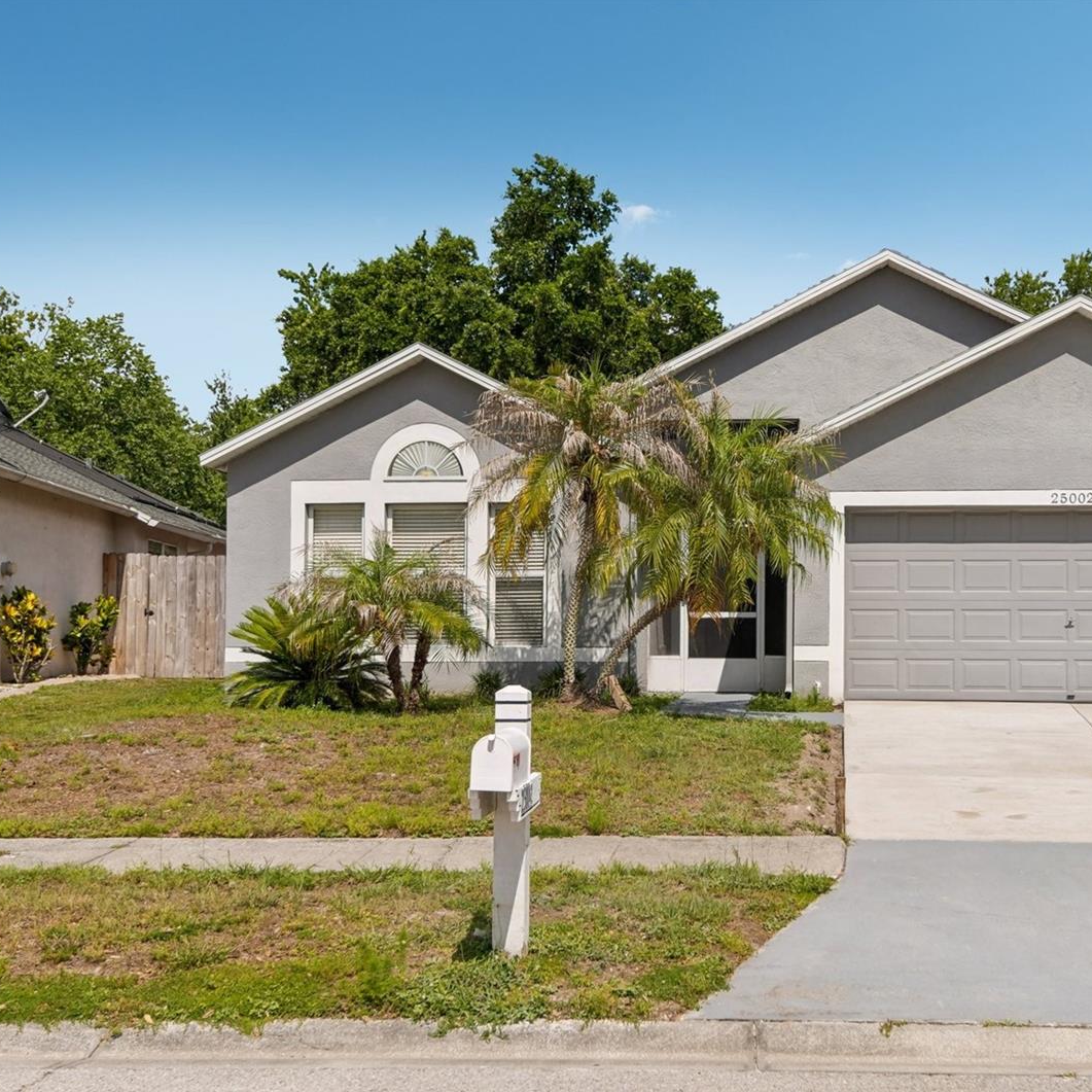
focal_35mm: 41
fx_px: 1463
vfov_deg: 40.9
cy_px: 545
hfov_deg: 40.6
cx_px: 693
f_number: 8
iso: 400
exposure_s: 1/2500
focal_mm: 32
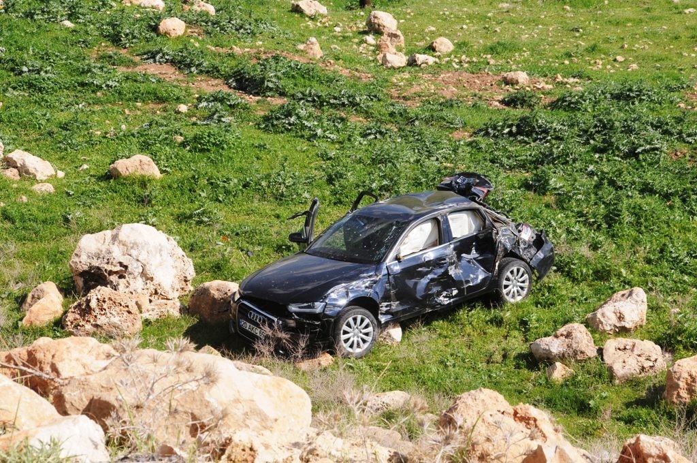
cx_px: 348
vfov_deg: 10.1
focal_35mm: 135
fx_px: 2610
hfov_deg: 15.2
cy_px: 232
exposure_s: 1/640
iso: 640
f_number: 13
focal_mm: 90
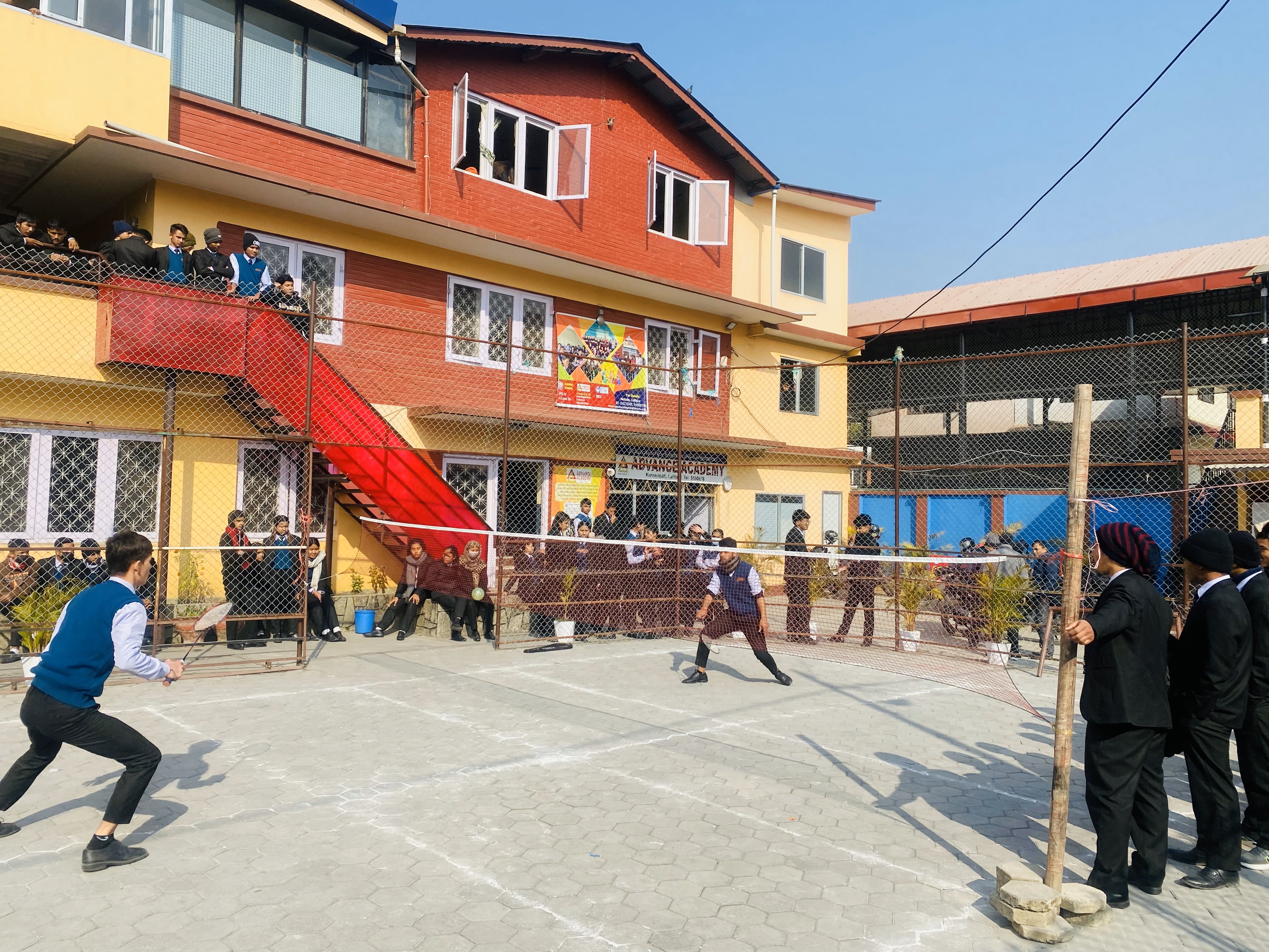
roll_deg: -0.7
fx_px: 953
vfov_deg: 53.1
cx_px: 634
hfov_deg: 67.3
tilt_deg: +3.6
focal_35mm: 26
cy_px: 476
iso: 32
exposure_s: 1/2625
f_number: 1.8
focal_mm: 4.25
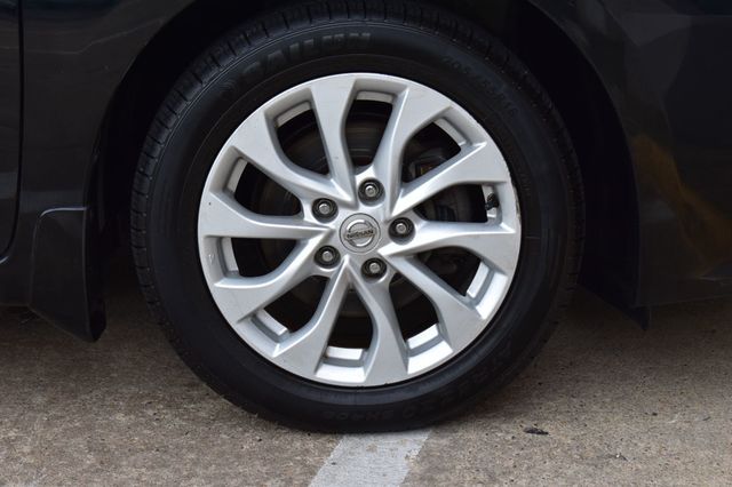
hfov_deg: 24.6
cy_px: 244
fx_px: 1677
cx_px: 366
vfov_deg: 16.5
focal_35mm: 82
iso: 400
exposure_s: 1/125
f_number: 9
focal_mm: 55
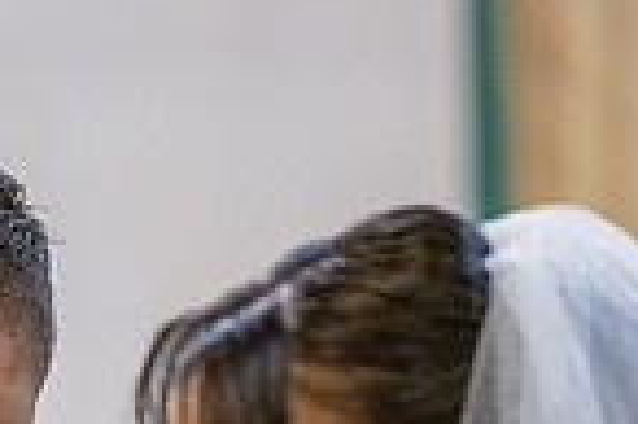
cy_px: 828
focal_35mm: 795
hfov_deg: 2.6
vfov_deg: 1.7
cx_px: -66
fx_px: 14073
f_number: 2.8
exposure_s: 1/200
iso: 2000
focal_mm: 200
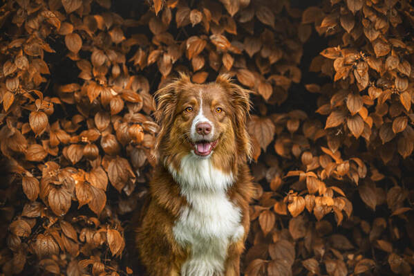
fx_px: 1552
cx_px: 207
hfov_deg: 15.2
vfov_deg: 10.2
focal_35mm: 135
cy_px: 138
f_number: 2
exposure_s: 1/640
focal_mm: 135
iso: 250
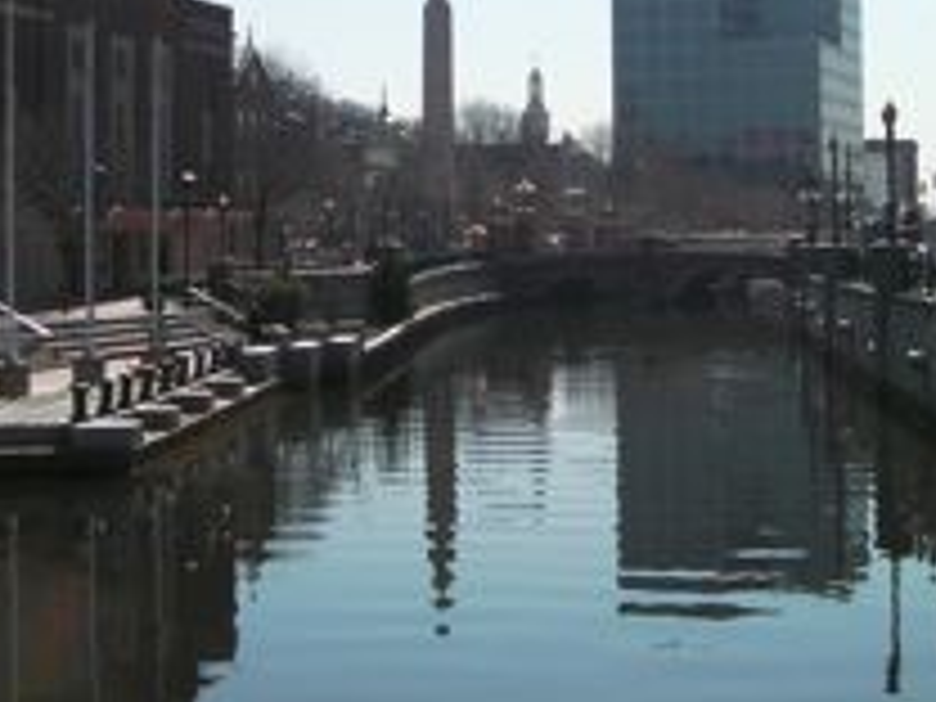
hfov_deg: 26.7
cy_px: 130
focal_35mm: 73
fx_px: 1974
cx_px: 522
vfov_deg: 19.9
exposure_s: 1/521
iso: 50
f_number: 4.5
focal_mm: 6.8
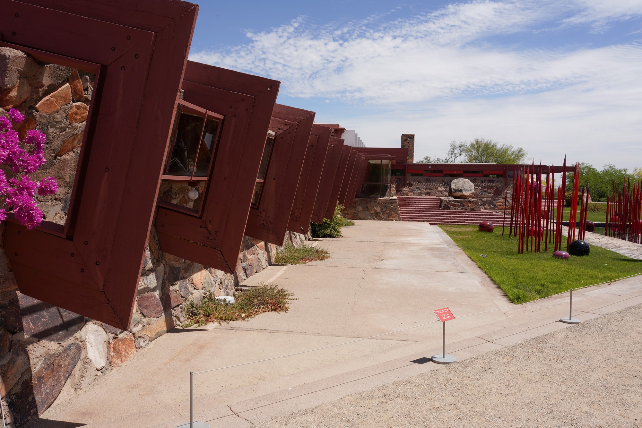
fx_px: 499
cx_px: 321
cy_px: 214
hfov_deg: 65.5
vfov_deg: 46.4
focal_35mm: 28
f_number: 18
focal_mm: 28
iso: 100
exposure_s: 1/100
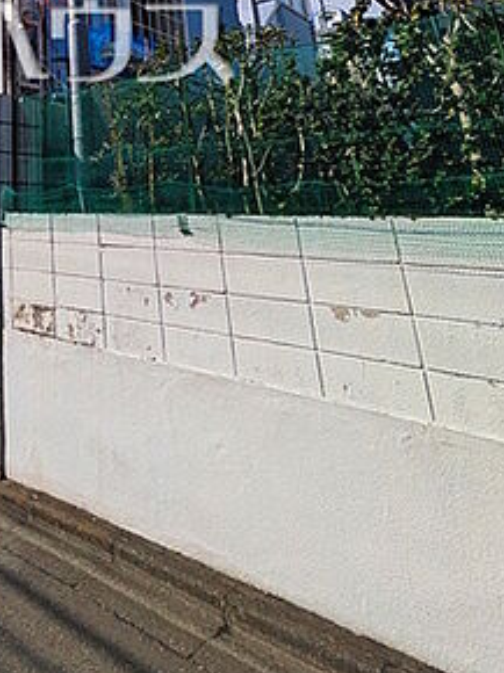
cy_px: 39
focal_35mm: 29
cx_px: -14
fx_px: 564
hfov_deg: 41.2
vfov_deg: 52.4
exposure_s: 1/3704
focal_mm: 1.83
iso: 49
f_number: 2.2
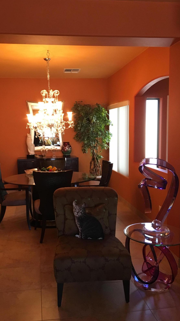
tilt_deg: -6.2
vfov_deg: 61.0
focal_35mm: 32
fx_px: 272
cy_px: 159
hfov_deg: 36.5
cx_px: 72
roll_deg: +2.2
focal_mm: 4.15
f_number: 2.2
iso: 200
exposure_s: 1/30
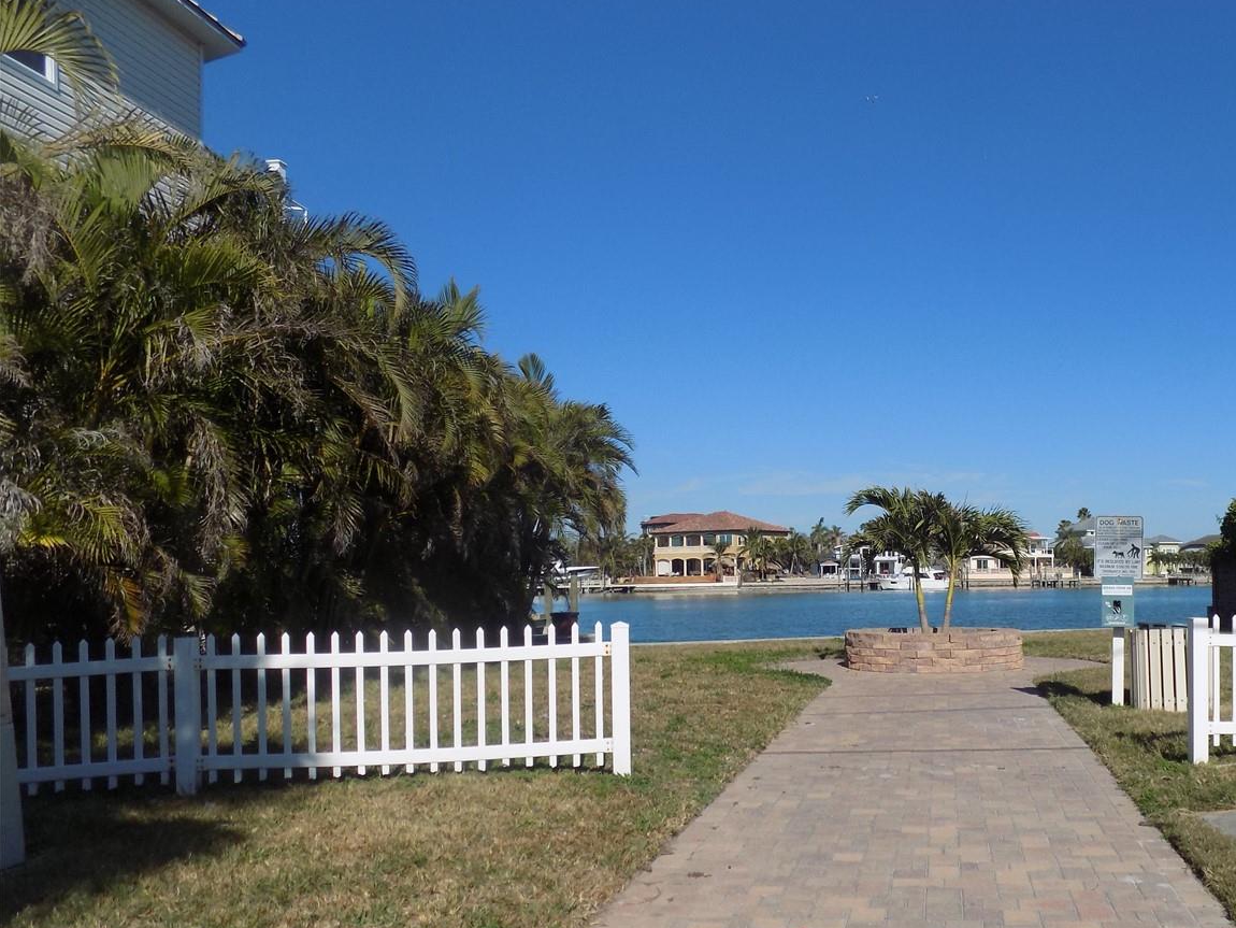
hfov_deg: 55.2
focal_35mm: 32
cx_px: 859
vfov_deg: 44.0
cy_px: 551
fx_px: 1143
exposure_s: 1/200
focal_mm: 4
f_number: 9.9
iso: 80
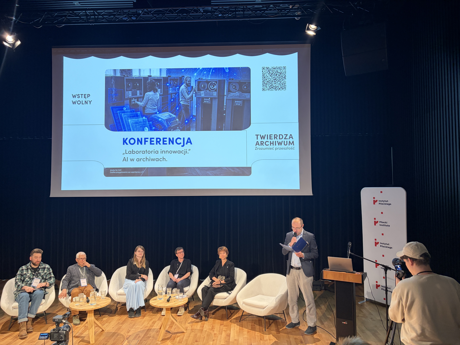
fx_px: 346
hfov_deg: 67.3
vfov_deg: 53.1
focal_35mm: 26
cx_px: 230
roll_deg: +0.4
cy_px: 172
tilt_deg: +1.7
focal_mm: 5.96
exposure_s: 1/60
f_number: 1.6
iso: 160
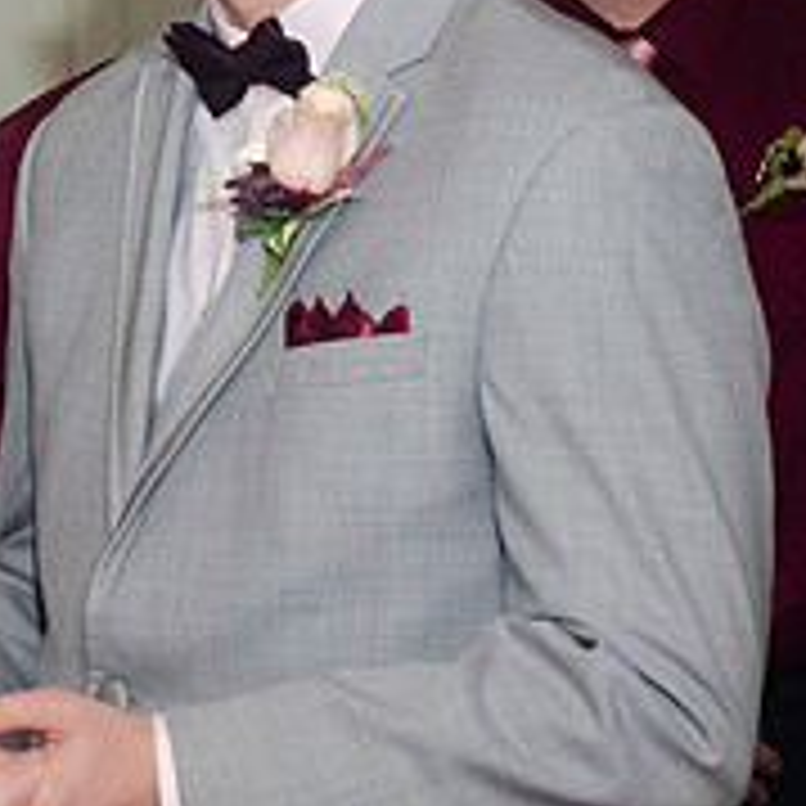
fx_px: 4768
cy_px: 239
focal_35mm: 181
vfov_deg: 9.7
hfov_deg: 9.5
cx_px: -144
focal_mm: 44
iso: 400
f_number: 4.5
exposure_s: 1/80
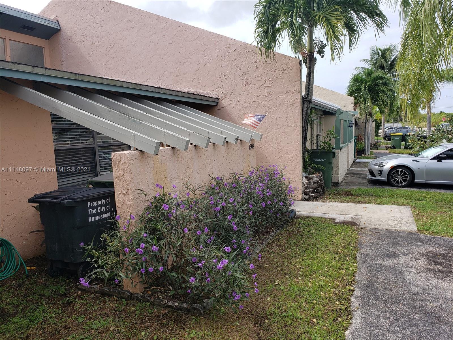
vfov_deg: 53.1
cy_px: 170
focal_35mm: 26
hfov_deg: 67.3
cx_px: 226
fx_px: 340
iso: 50
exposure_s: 1/1073
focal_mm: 4.3
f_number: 2.4
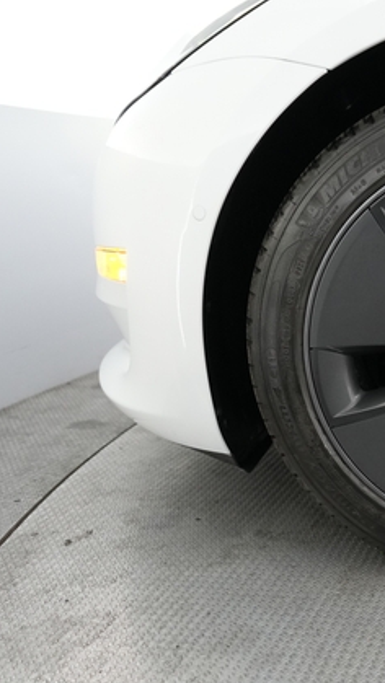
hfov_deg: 25.5
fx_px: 725
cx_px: 504
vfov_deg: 50.5
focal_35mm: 40
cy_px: 344
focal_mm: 25
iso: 4000
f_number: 2.8
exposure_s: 1/160
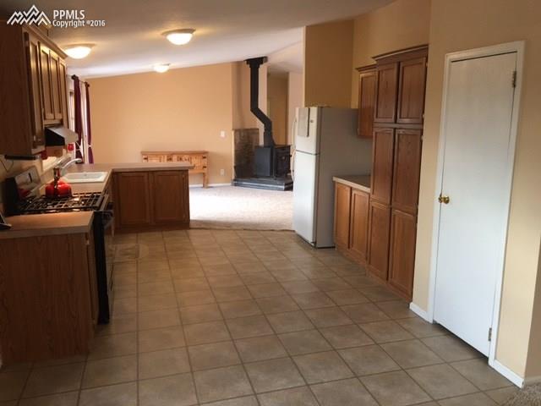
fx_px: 453
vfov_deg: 48.2
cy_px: 203
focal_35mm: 29
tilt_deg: -10.1
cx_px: 270
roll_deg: -1.5
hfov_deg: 61.7
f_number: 2.2
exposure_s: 1/15
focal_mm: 4.15
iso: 32
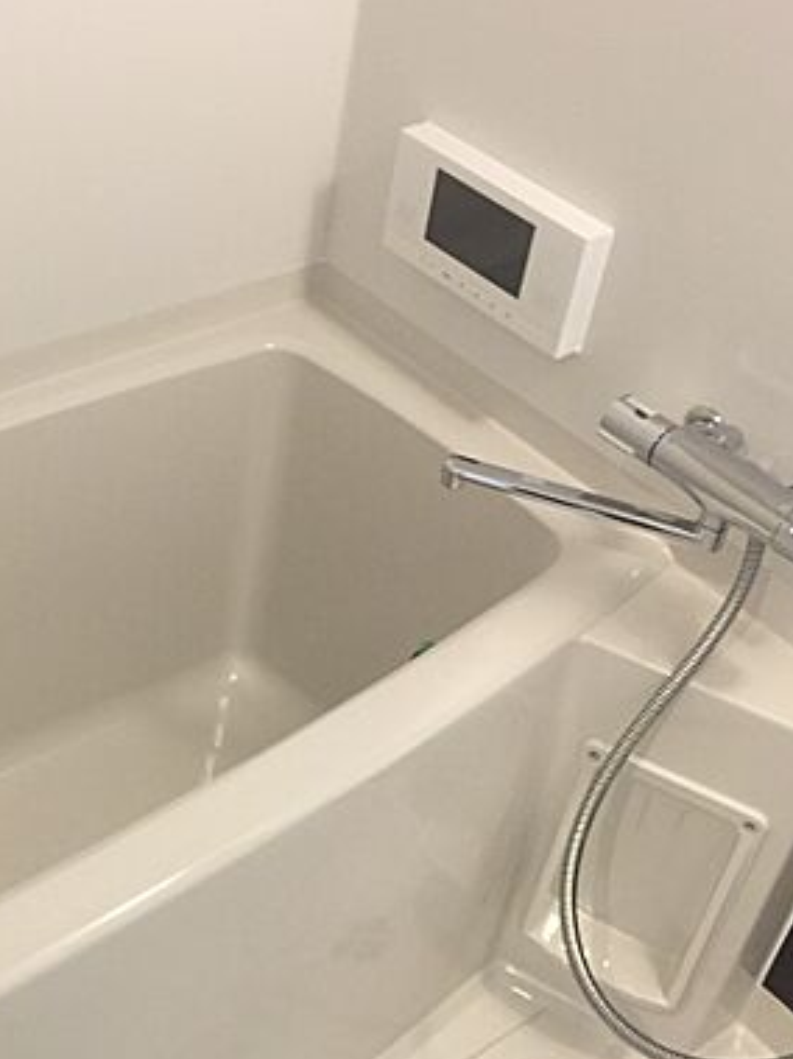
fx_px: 1498
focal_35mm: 49
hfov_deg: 29.2
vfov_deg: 38.8
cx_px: 193
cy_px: 612
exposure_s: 1/33
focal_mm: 4.15
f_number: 2.2
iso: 200
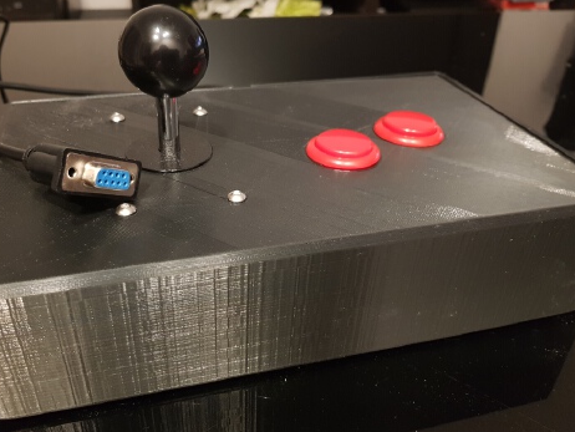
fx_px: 499
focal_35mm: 30
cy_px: 204
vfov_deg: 46.8
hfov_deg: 59.8
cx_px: 253
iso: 400
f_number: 1.7
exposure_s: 1/10
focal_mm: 4.3
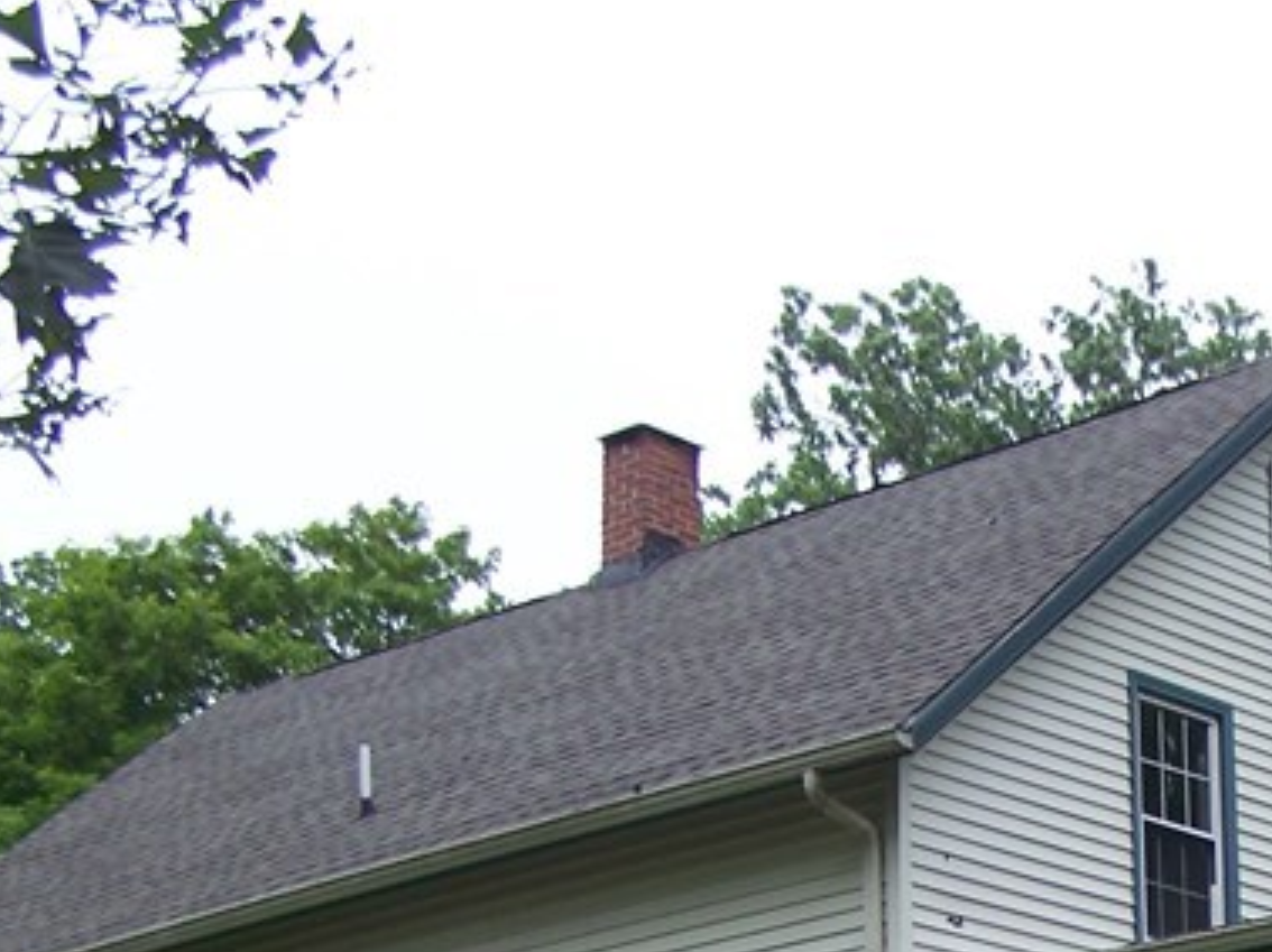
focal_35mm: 103
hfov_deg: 18.7
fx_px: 3782
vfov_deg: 13.8
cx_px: 1205
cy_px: 1251
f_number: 2.8
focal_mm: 6.3
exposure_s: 1/160
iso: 64
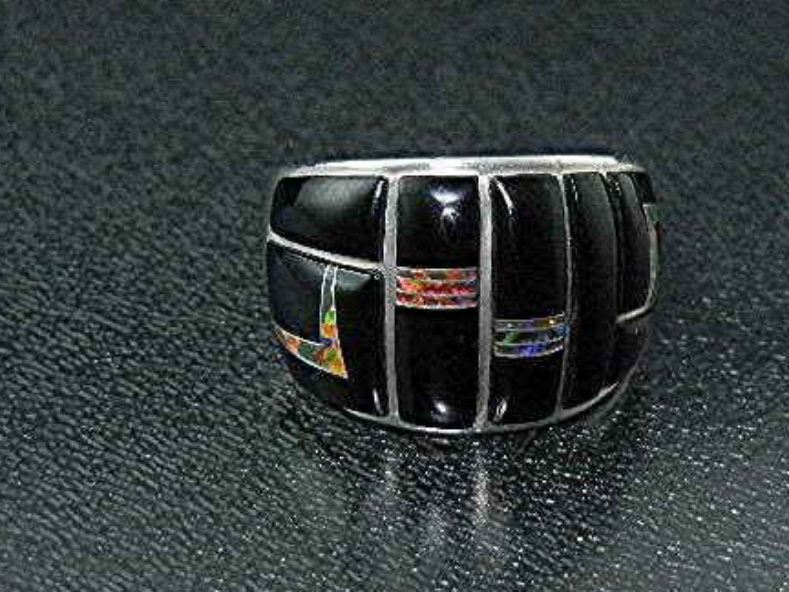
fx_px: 2598
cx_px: 475
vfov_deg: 13.0
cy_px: 280
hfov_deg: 17.3
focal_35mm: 114
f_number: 8.6
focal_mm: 13.9
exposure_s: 1/30
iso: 800
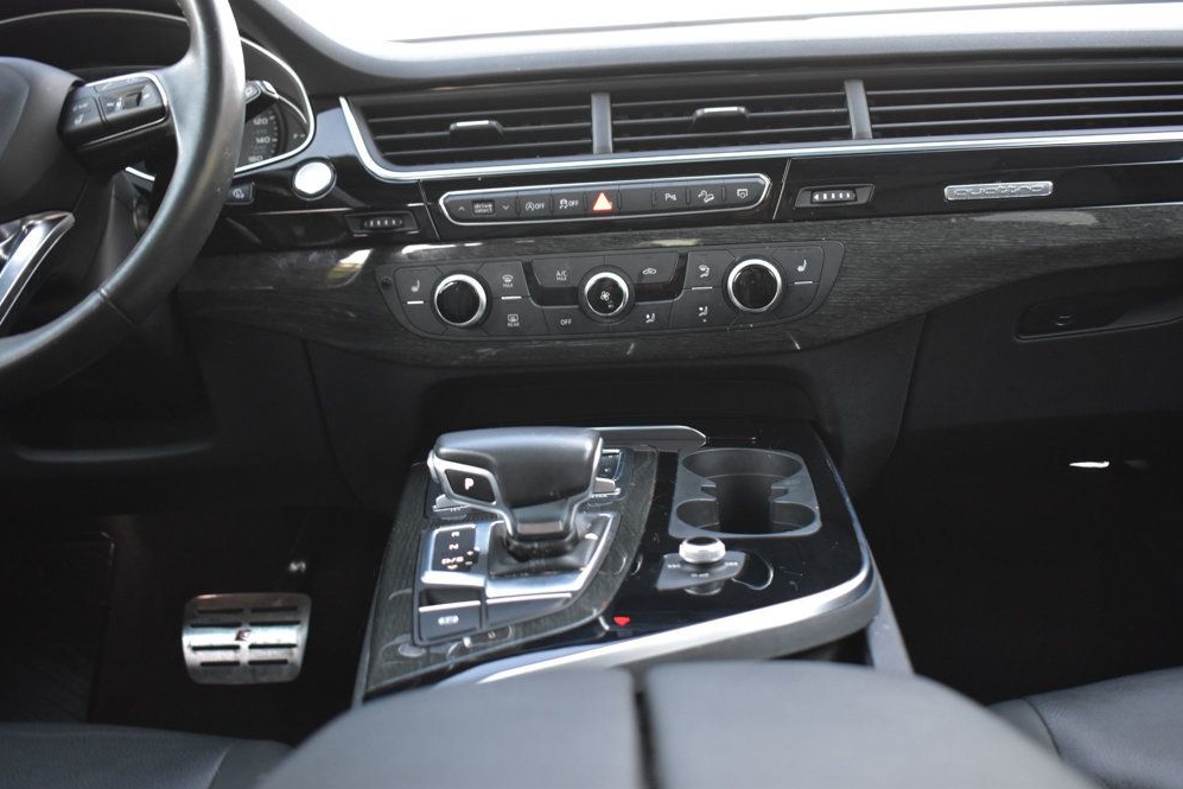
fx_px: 1266
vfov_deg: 34.6
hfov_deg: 50.1
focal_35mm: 39
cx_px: 602
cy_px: 386
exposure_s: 1/8
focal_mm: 25
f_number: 4
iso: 1600
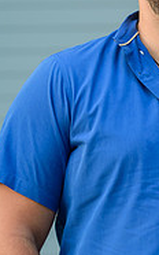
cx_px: 178
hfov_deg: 3.9
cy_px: 110
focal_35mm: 333
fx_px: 2312
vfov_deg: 6.3
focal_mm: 135
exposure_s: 1/250
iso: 200
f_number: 2
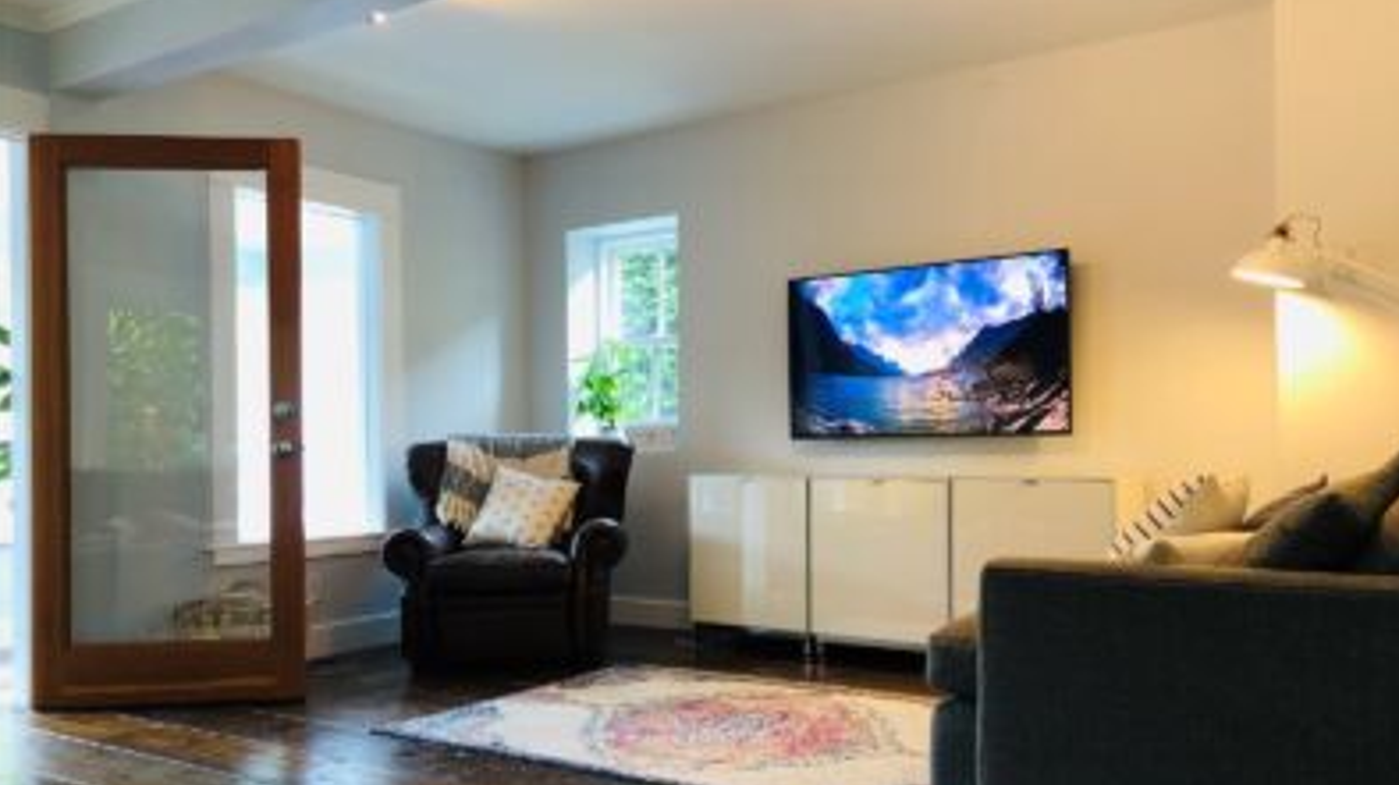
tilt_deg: +0.4
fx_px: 1149
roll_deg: +0.6
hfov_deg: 62.7
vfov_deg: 37.6
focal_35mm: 31
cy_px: 451
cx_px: 703
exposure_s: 1/15
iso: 40
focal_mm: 3.99
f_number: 1.8
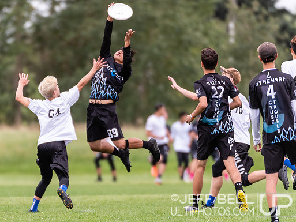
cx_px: 64
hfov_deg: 2.0
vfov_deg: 1.5
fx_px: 8339
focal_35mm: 975
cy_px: 132
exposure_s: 1/1000
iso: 560
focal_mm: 400
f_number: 4
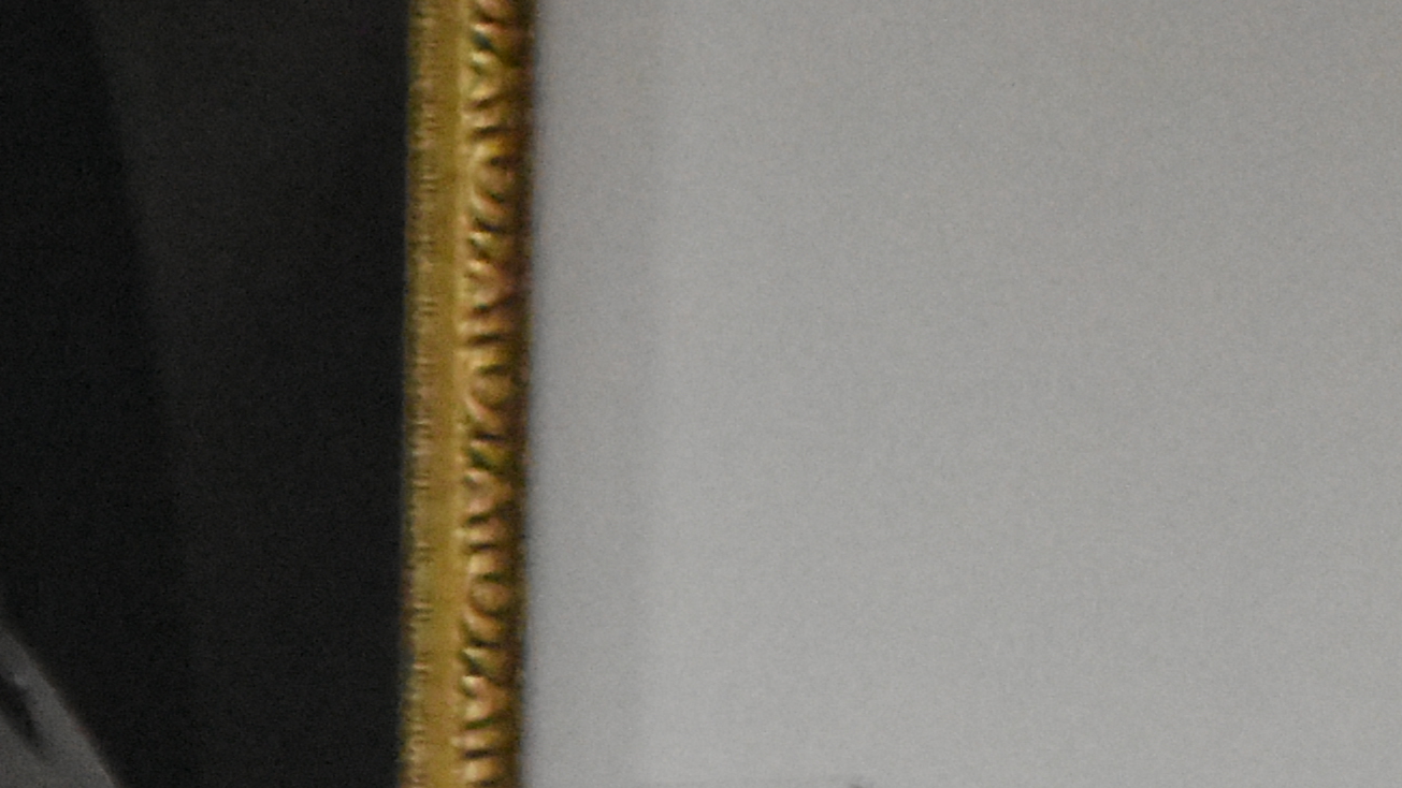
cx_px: -1536
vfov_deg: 4.6
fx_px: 9665
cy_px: 1163
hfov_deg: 7.9
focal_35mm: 260
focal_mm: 36
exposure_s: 1/25
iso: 6400
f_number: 11
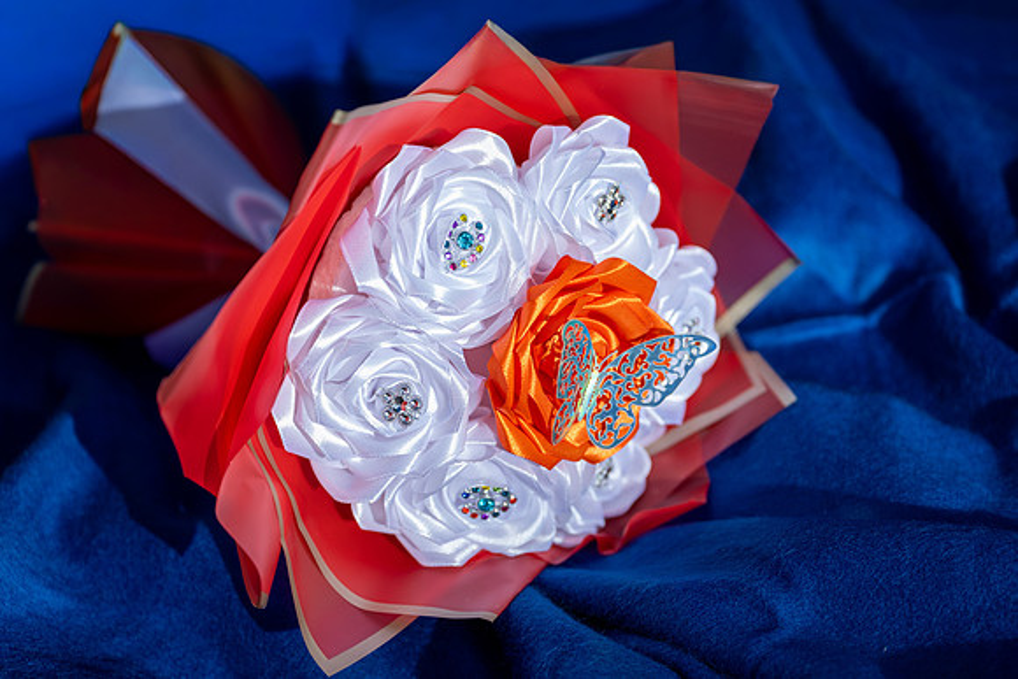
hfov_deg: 33.7
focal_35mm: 59
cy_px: 360
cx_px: 570
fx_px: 1679
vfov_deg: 22.9
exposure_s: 1/2000
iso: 100
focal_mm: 53
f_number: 2.8
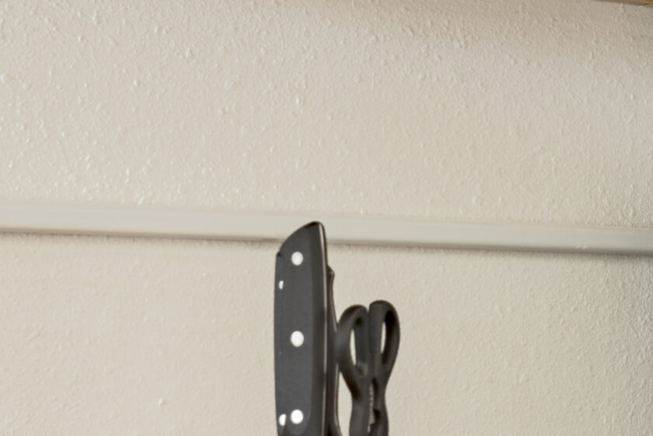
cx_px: 727
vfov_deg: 9.4
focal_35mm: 146
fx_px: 2649
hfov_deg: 13.7
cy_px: 304
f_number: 13
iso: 250
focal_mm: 48
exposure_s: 1/1.25
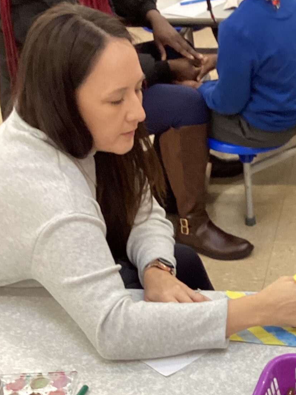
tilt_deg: -35.9
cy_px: 318
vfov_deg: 26.5
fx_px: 821
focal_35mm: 72
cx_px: 318
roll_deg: +3.8
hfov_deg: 19.6
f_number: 2.4
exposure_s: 1/50
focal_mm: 3.3
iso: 100
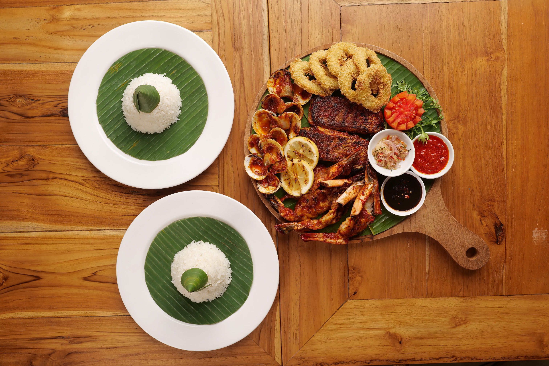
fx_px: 549
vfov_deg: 36.9
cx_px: 274
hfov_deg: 53.1
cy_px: 183
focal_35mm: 36
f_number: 9
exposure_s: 1/160
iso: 160
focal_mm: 36
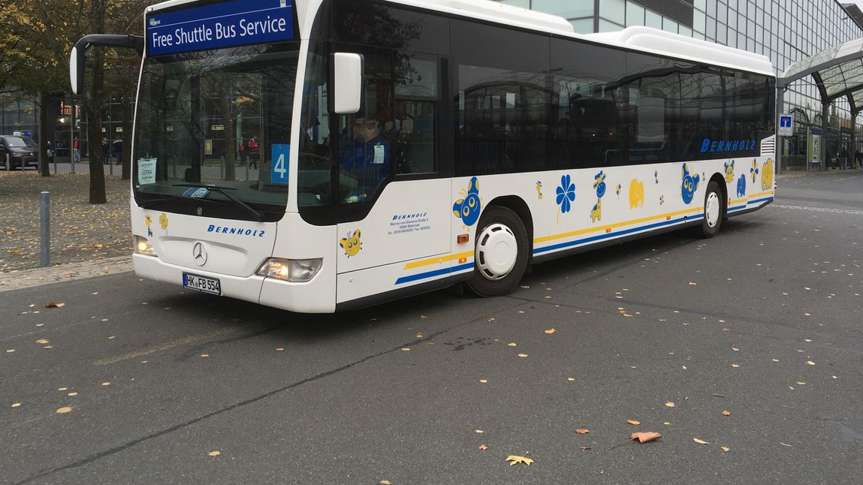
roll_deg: -1.1
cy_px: 177
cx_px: 418
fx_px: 755
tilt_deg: -2.9
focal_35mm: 33
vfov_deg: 35.4
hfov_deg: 59.5
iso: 25
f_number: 2.2
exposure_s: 1/167
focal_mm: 4.15
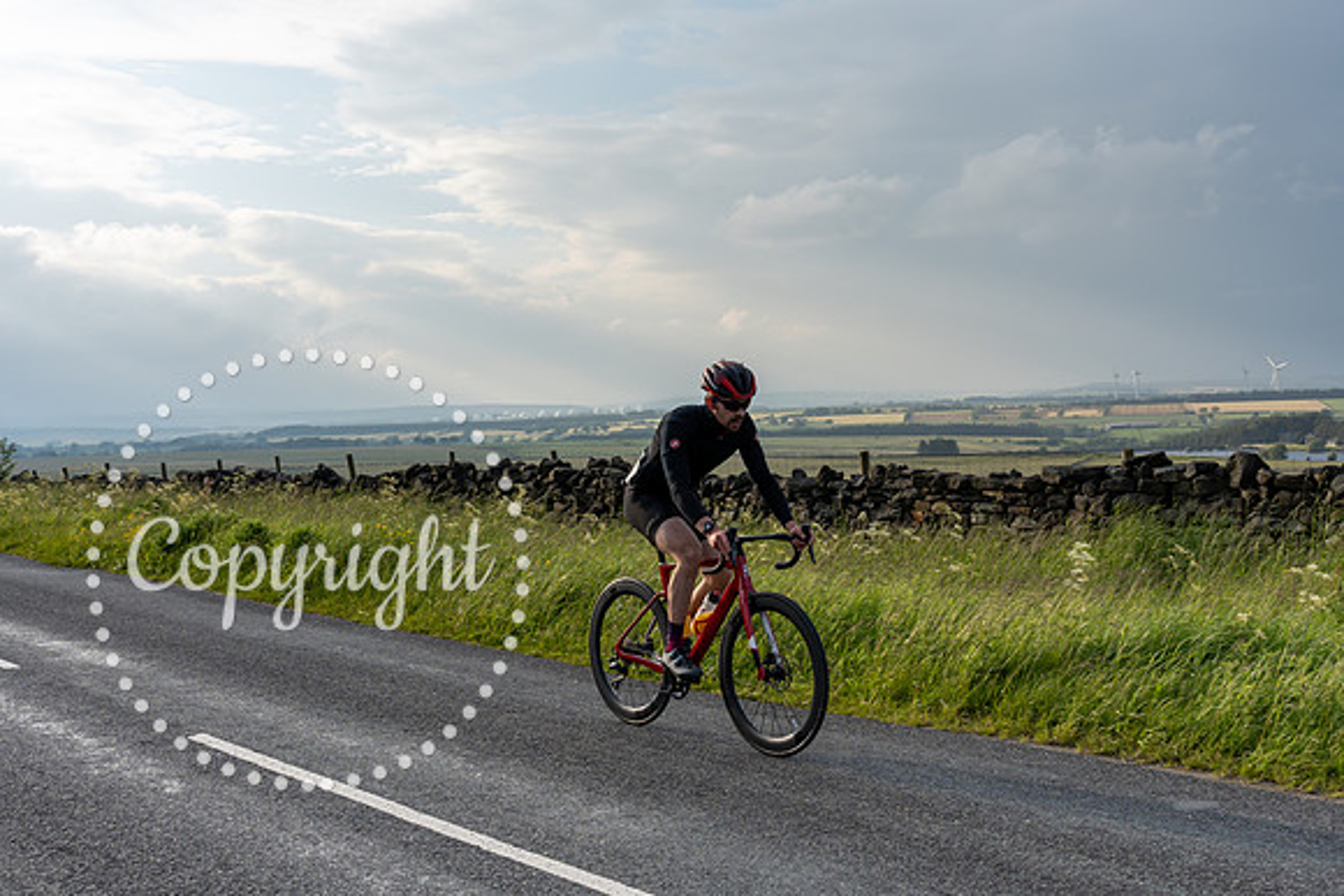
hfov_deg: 46.4
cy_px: 448
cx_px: 672
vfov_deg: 31.9
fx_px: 1568
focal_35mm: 42
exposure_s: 1/640
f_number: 9
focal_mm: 42
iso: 200
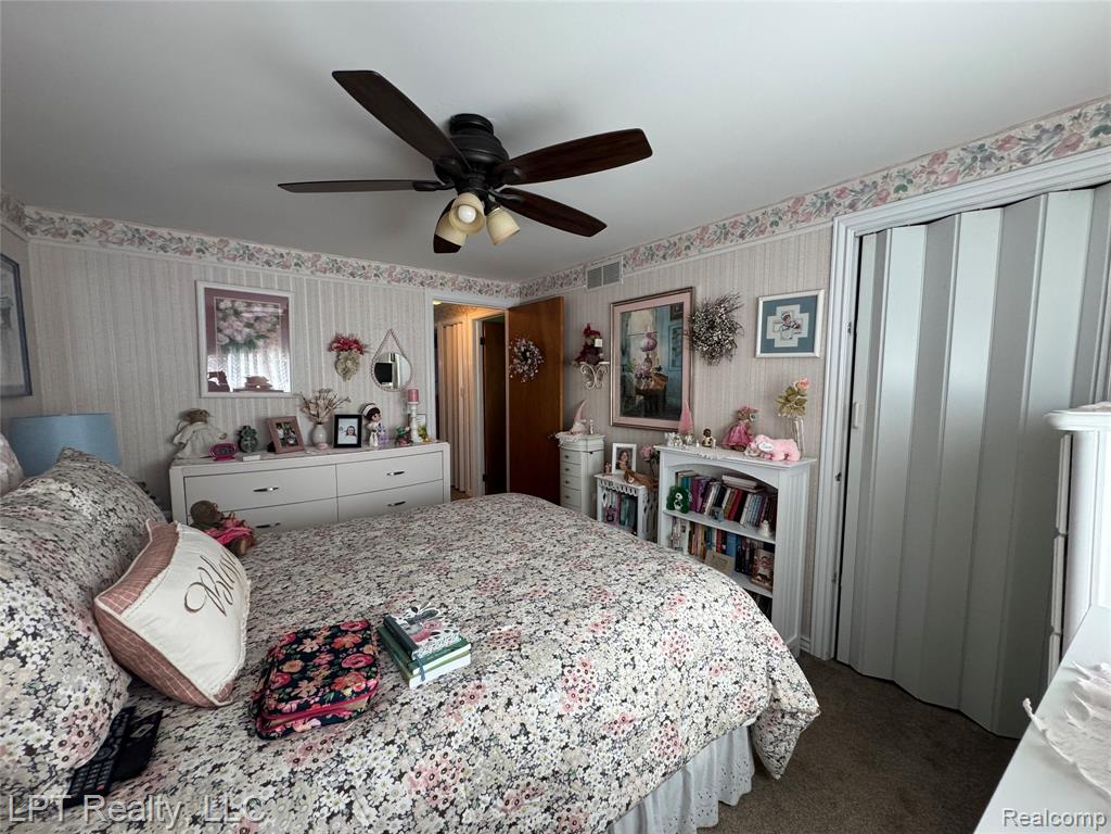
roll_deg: +0.4
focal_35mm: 14
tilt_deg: -5.6
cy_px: 417
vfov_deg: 85.7
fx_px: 449
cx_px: 556
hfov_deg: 102.1
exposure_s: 1/120
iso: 200
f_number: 2.2
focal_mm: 2.22
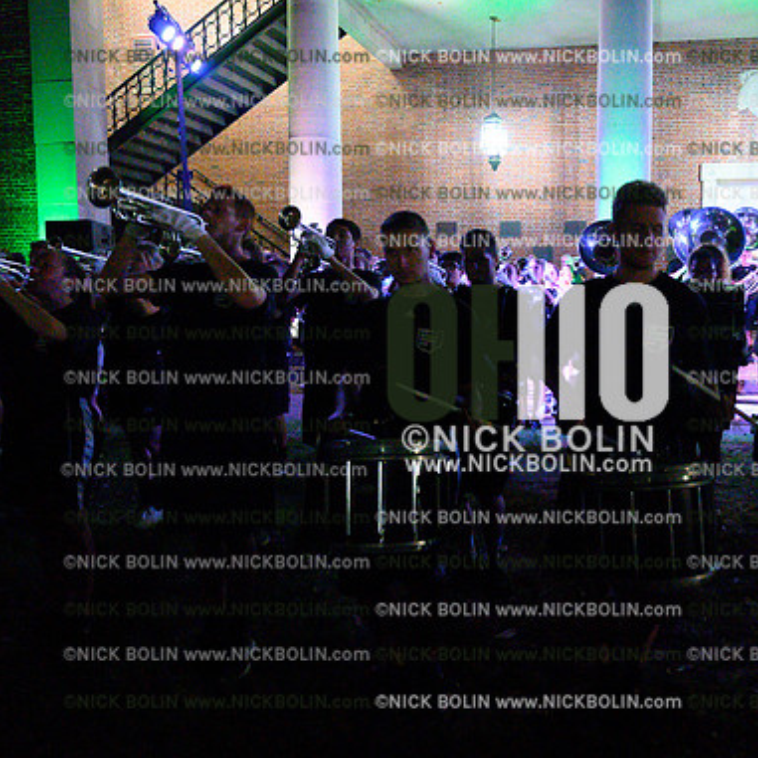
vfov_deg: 52.5
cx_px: 527
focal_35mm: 31
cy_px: 378
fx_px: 768
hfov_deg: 51.2
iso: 64508
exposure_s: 1/320
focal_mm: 24
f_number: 4
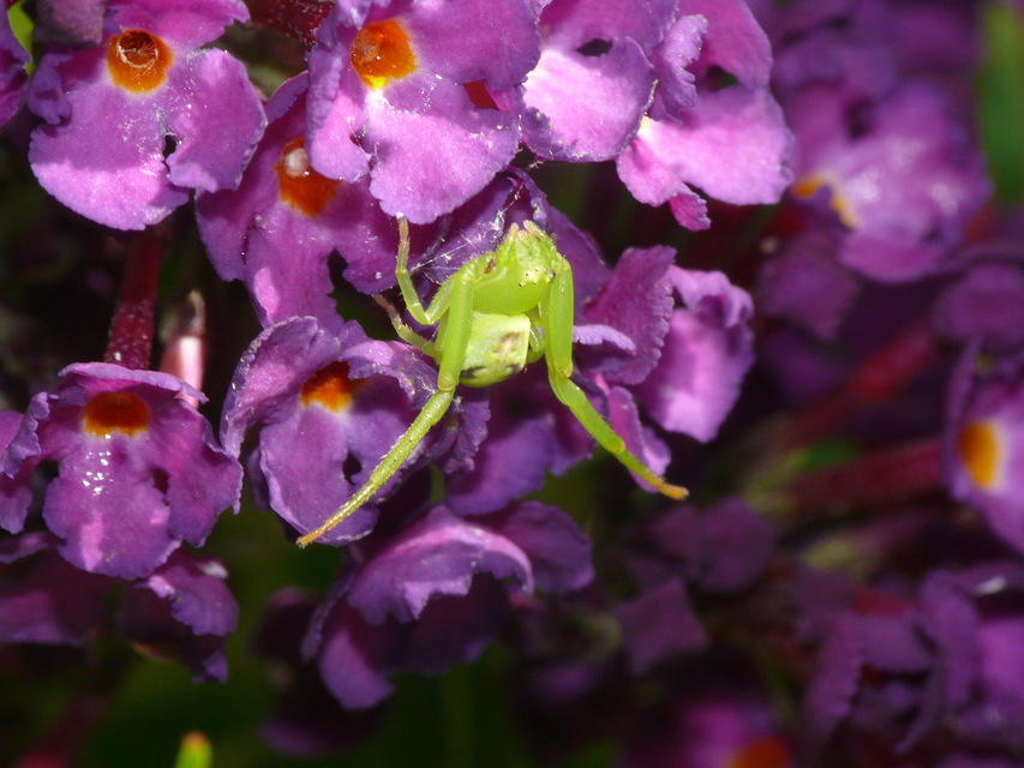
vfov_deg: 4.8
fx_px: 9083
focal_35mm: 307
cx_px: 512
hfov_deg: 6.5
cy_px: 384
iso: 200
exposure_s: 1/125
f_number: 11
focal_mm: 64.8
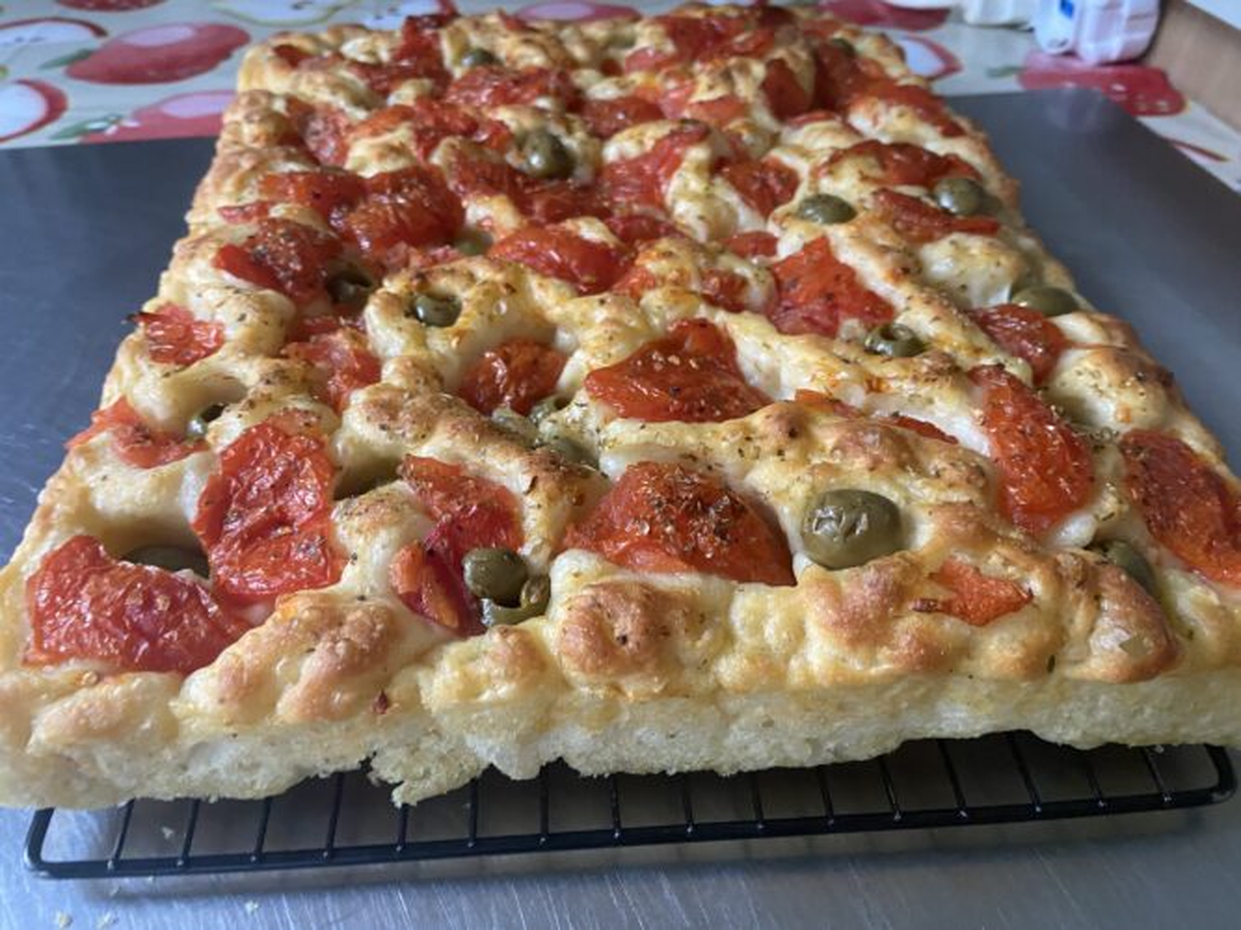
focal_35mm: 26
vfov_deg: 53.0
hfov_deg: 67.3
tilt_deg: -41.4
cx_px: 620
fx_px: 932
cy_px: 465
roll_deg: +1.2
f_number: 1.8
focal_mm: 4.25
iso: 320
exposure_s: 1/60
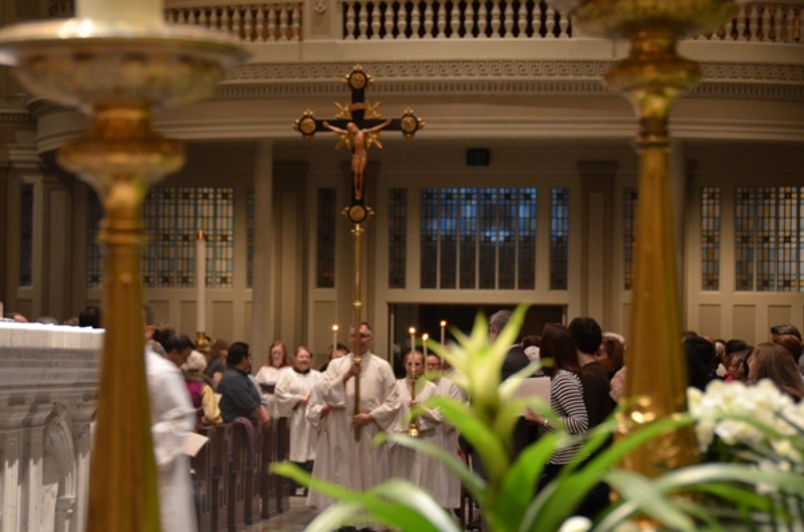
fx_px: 2495
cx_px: 378
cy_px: 283
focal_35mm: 112
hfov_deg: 18.3
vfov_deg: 12.2
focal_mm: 70
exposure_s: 1/15
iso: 1600
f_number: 5
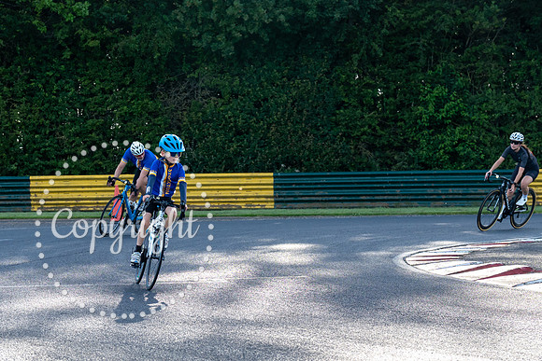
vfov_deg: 11.2
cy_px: 229
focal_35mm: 122
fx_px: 1838
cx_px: 183
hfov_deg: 16.7
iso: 1000
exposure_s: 1/1000
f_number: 5.6
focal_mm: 75
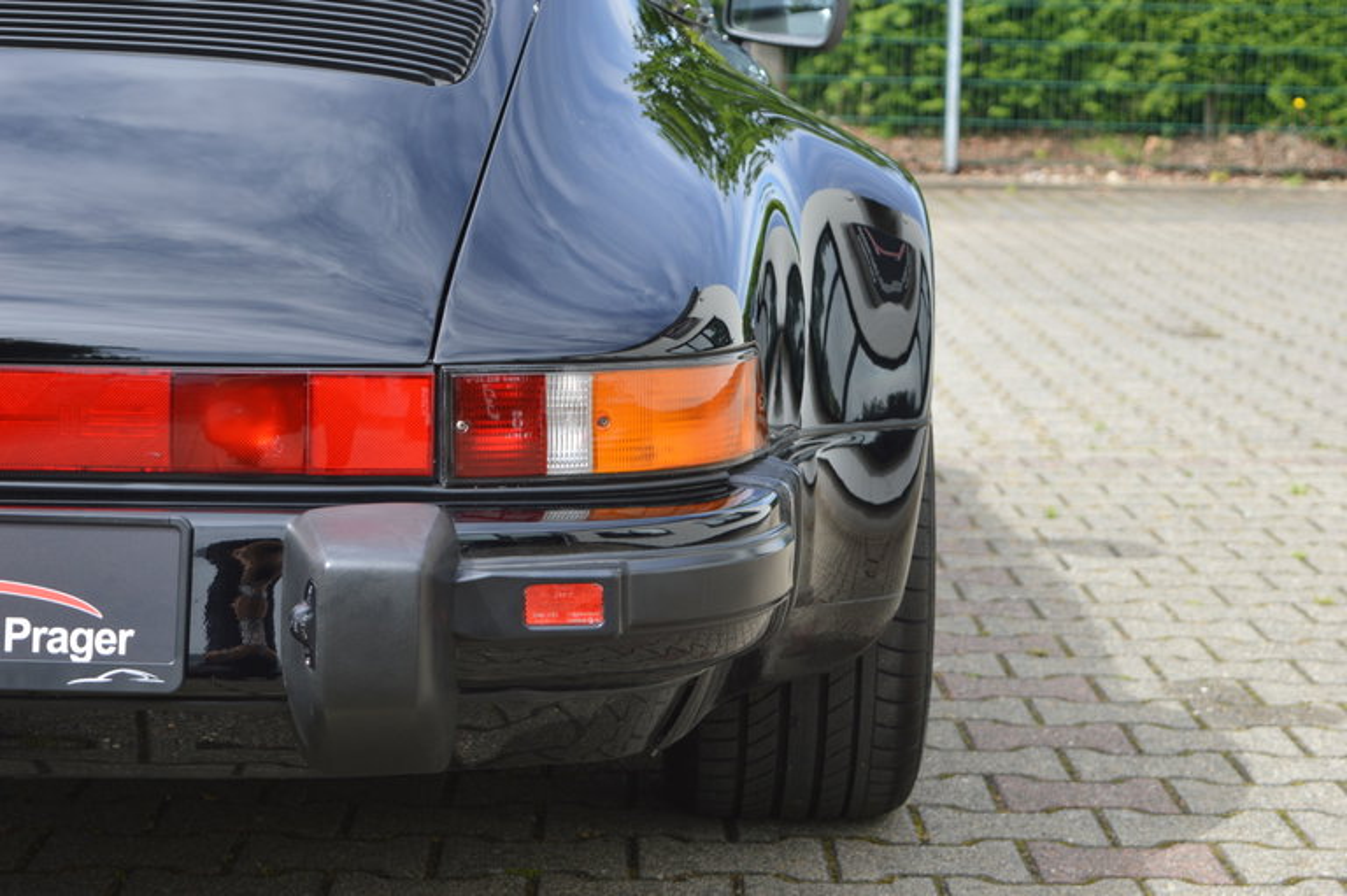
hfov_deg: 26.0
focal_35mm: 78
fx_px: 2917
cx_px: 674
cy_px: 448
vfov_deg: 17.5
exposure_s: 1/160
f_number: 6.3
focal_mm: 52
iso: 100
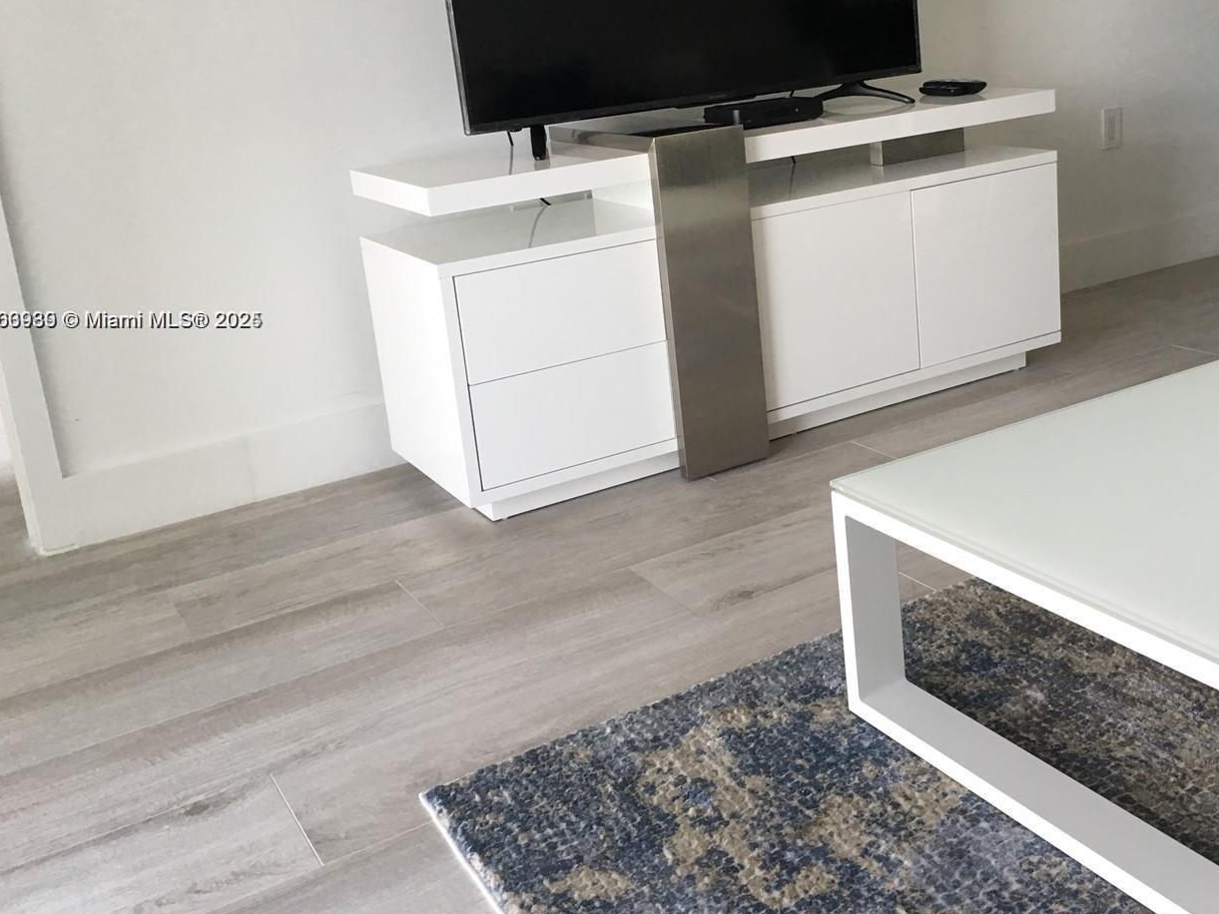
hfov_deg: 48.6
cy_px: 321
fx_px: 1338
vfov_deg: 37.4
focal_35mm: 38
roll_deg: +5.1
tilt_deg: -14.1
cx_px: 741
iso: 40
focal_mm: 4.15
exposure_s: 1/30
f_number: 2.2
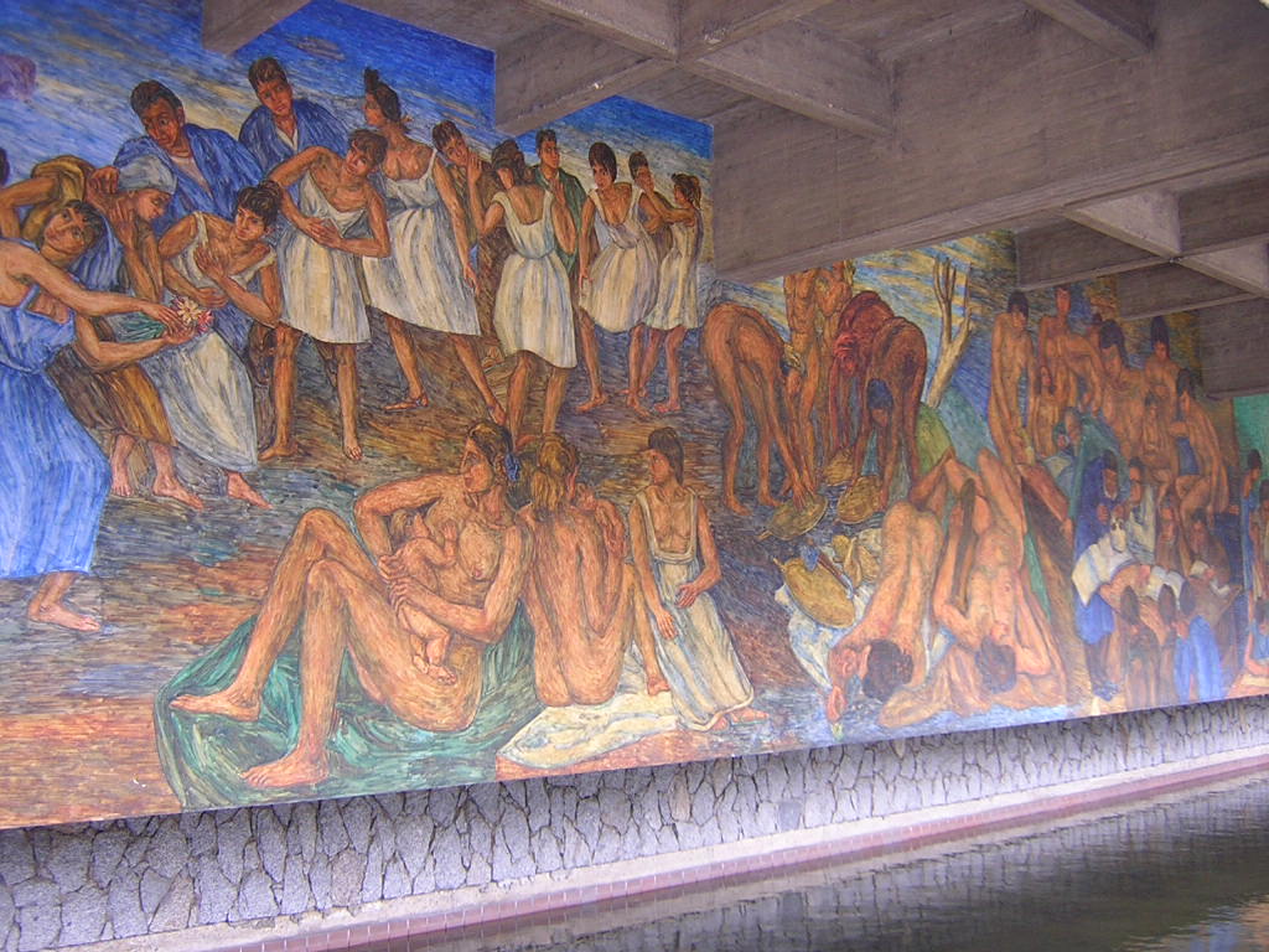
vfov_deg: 39.7
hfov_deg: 51.4
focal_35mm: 36
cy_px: 476
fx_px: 1320
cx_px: 634
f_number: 2.6
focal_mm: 4.7
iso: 152
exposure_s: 1/30
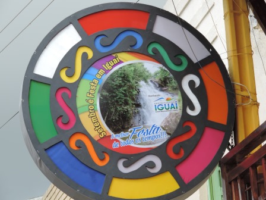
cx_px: 133
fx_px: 1537
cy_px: 100
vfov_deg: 7.4
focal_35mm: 200
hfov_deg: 9.9
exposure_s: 1/320
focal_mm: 35.6
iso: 80
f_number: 4.6
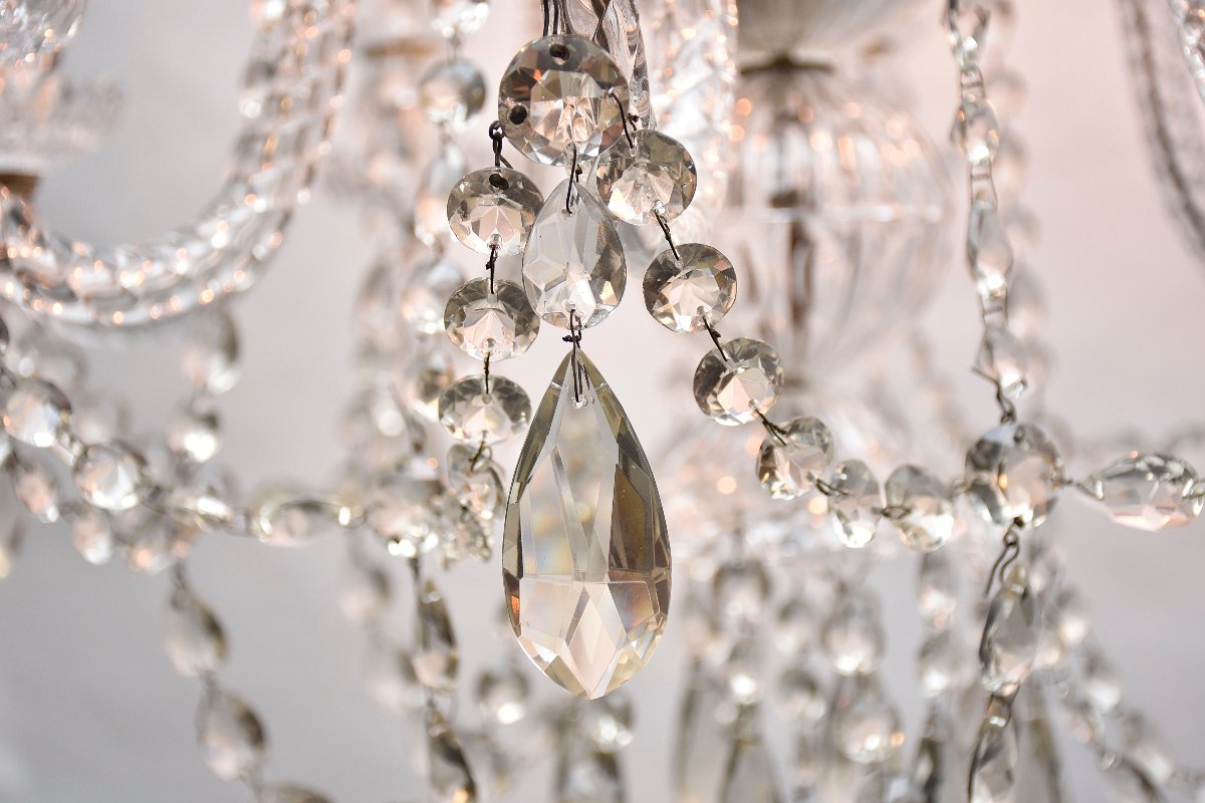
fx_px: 2109
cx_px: 602
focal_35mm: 63
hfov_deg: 31.9
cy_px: 402
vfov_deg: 21.6
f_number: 4.5
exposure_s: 1/160
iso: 560
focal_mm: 42
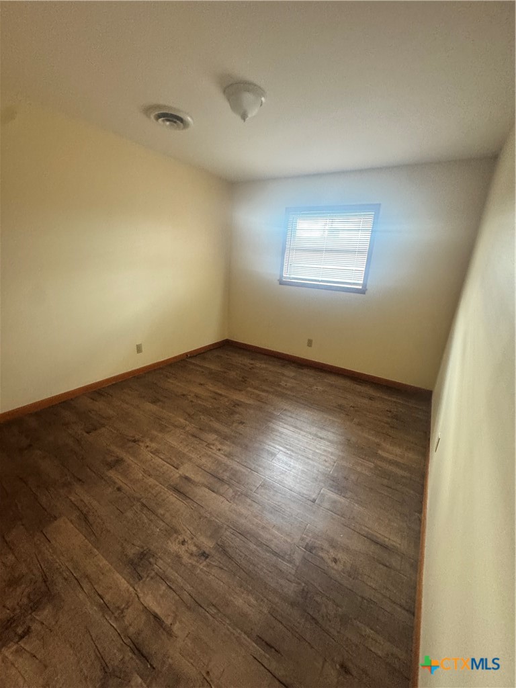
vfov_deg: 102.1
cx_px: 258
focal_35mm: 14
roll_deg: -2.7
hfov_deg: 85.7
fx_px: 278
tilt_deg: -19.1
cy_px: 344
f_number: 2.2
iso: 500
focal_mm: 2.22
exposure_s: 1/60
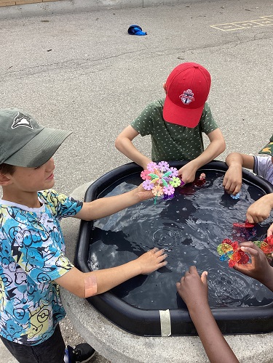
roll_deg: +2.3
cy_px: 182
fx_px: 326
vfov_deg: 58.4
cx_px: 136
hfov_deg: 45.4
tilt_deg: -35.6
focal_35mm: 31
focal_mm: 3.3
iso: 25
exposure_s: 1/479
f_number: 2.4
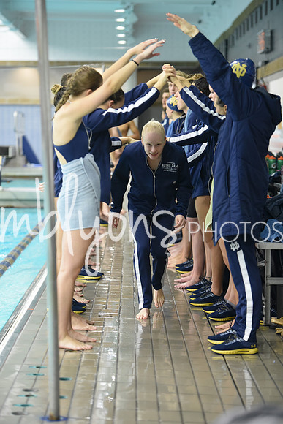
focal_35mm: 105
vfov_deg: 19.5
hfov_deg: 13.0
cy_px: 212
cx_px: 142
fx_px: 1237
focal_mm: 105
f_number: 2.8
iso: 3200
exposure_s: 1/320
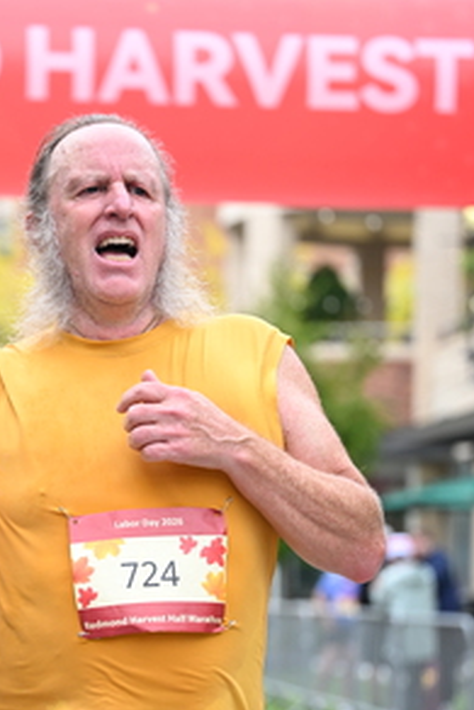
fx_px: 2604
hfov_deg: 10.4
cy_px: 477
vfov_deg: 15.5
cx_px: 77
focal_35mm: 132
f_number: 2.8
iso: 640
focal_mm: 70
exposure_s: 1/2000
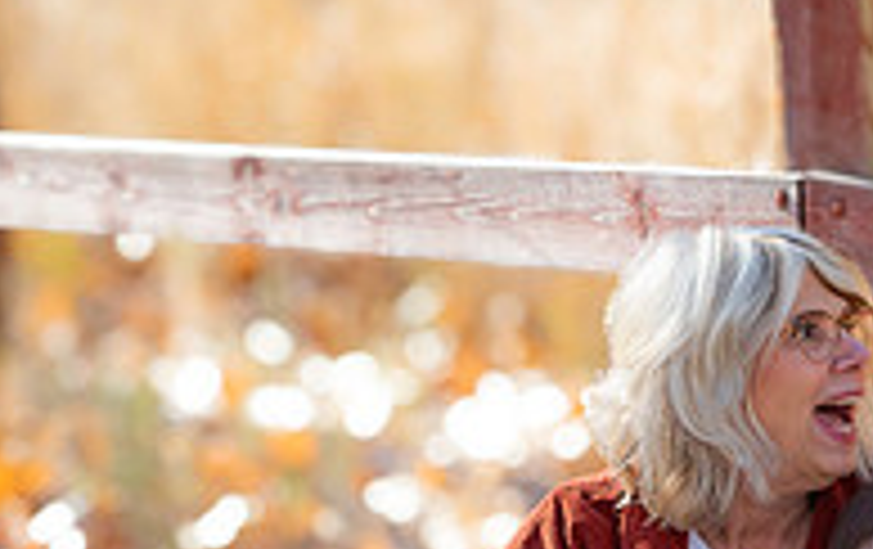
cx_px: 1267
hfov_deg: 14.3
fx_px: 3265
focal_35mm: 137
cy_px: 410
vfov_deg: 9.6
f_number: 5
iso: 100
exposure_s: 1/125
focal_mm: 40
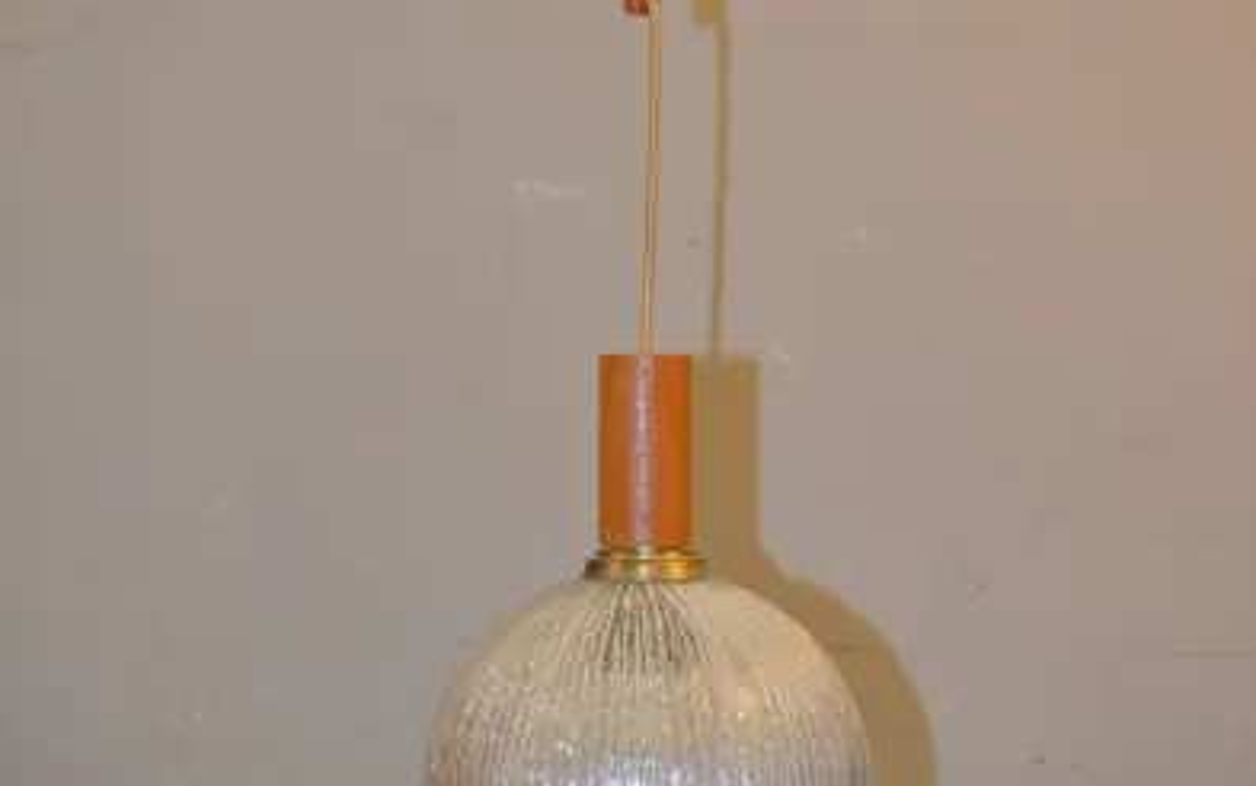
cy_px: 393
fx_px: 2397
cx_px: 636
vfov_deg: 18.6
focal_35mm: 70
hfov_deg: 29.4
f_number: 4.5
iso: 1400
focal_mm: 30
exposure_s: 1/60
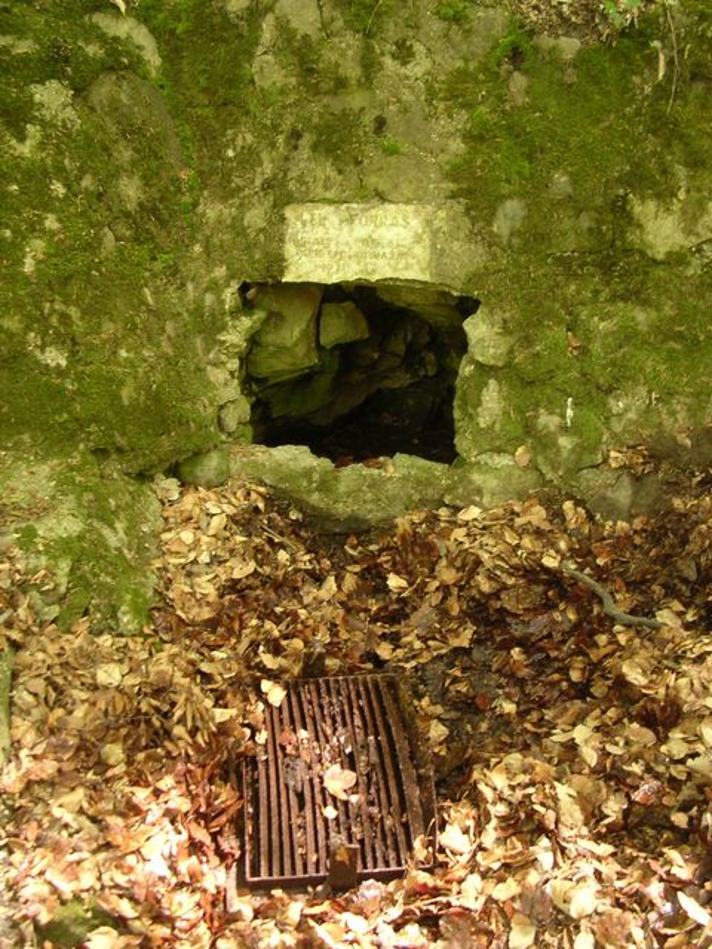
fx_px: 1042
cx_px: 356
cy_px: 474
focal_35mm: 38
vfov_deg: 49.0
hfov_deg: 37.7
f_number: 2.8
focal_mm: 5.8
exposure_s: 1/20.4
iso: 100
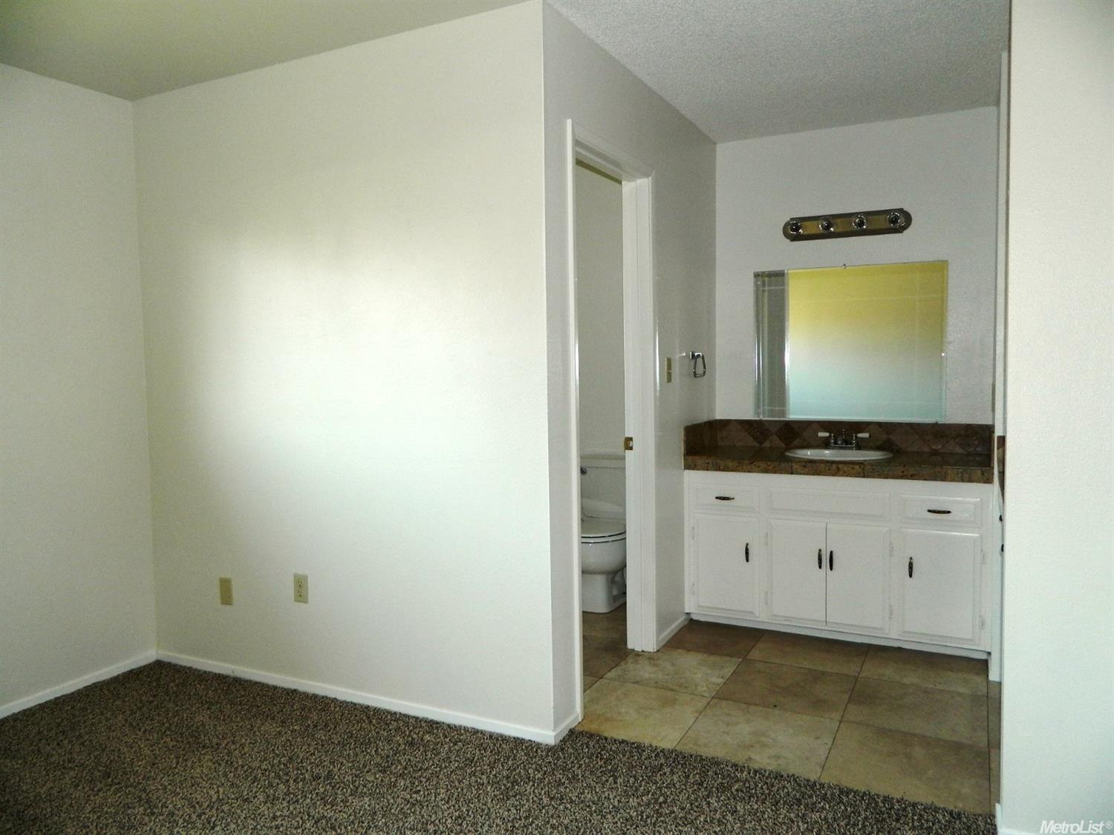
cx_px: 557
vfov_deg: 54.9
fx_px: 804
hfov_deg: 69.4
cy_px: 418
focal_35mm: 25
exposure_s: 1/30
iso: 200
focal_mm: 4.5
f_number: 3.1
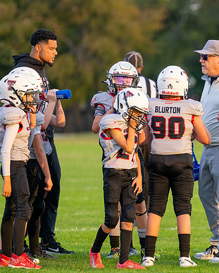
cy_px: 131
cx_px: 215
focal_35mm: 434
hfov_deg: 3.6
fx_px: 3515
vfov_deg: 4.5
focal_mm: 200
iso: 1000
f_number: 2.8
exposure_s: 1/1600
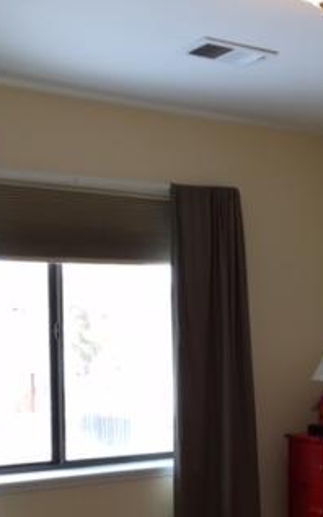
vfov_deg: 32.4
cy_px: 387
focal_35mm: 62
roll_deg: +0.9
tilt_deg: -3.5
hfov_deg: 20.8
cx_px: 241
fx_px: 874
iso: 25
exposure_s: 1/60
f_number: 2.2
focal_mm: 4.15
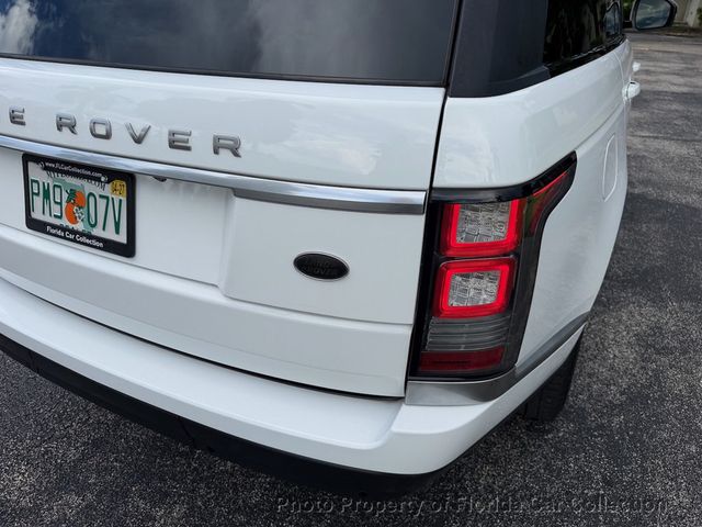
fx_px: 487
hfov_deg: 71.6
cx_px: 351
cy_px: 264
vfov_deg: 56.8
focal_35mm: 24
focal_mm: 6.76
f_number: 1.78
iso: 80
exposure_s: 1/2110
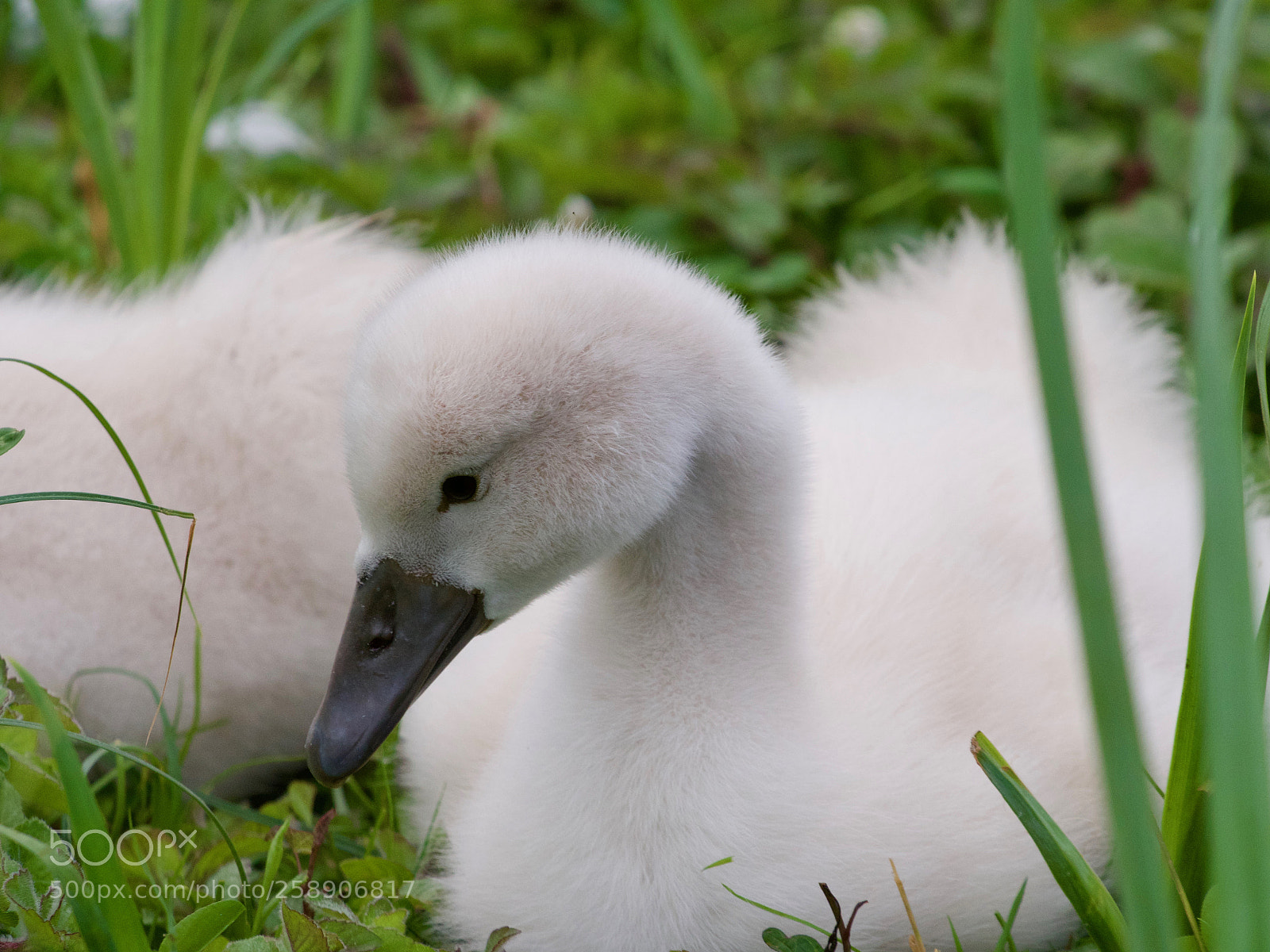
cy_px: 476
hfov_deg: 2.5
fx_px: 29351
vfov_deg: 1.9
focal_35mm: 800
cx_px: 635
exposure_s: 1/640
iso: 1000
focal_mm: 400
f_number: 9
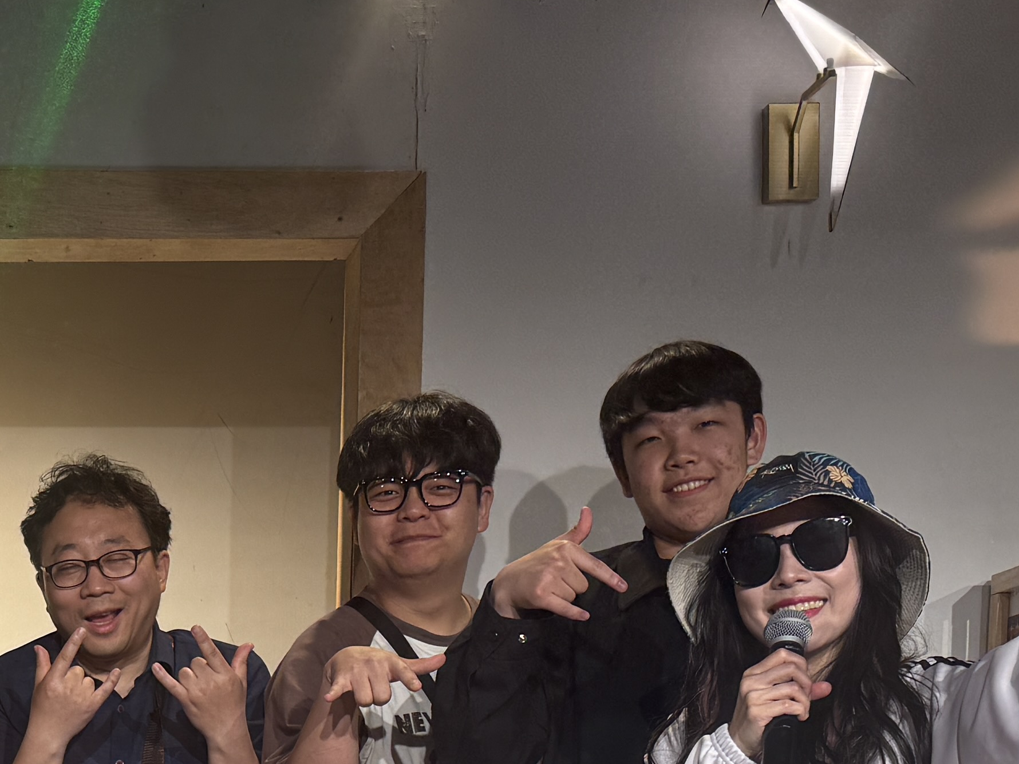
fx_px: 2267
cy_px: 1074
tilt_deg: -5.8
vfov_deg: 17.6
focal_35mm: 77
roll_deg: +0.6
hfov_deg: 24.2
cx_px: 5
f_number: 1.78
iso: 64
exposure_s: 1/121
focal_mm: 6.76
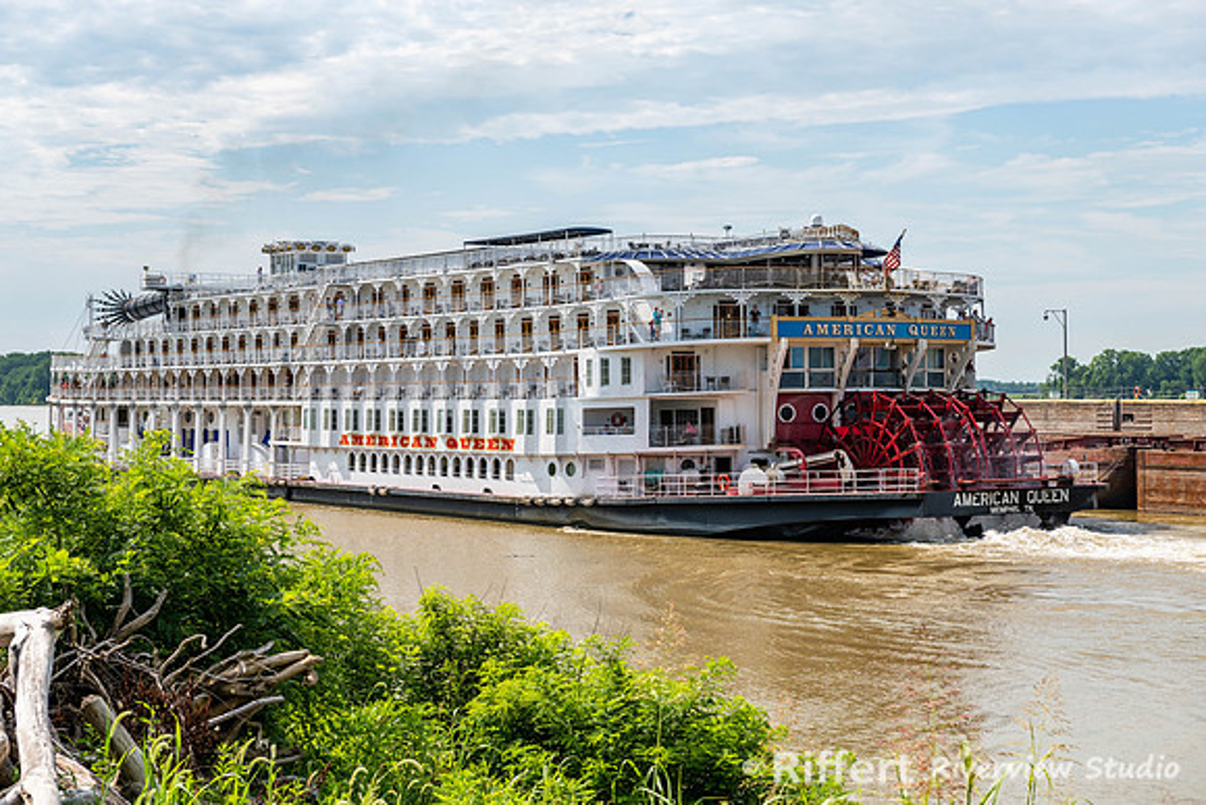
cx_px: 603
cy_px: 402
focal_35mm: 64
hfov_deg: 31.6
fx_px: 2130
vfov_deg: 21.4
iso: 64
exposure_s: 1/160
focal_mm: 62
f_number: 8
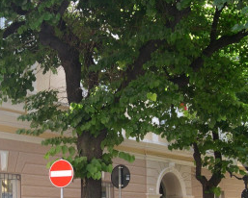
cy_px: 158
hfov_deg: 28.6
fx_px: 477
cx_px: 59
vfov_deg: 23.2
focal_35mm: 65
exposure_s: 1/60.8
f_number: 2.8
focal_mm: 8
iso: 100
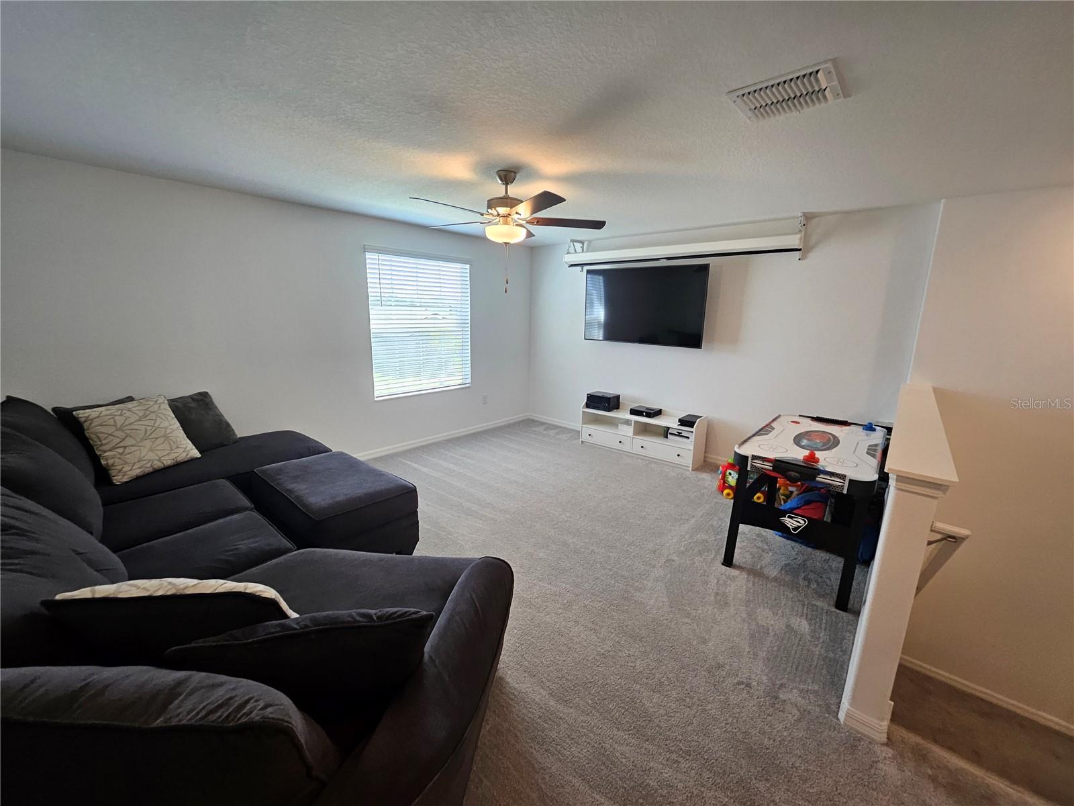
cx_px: 537
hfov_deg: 106.2
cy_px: 403
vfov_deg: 89.9
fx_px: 403
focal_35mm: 13
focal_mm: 1.7
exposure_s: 1/60
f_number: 2.2
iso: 125
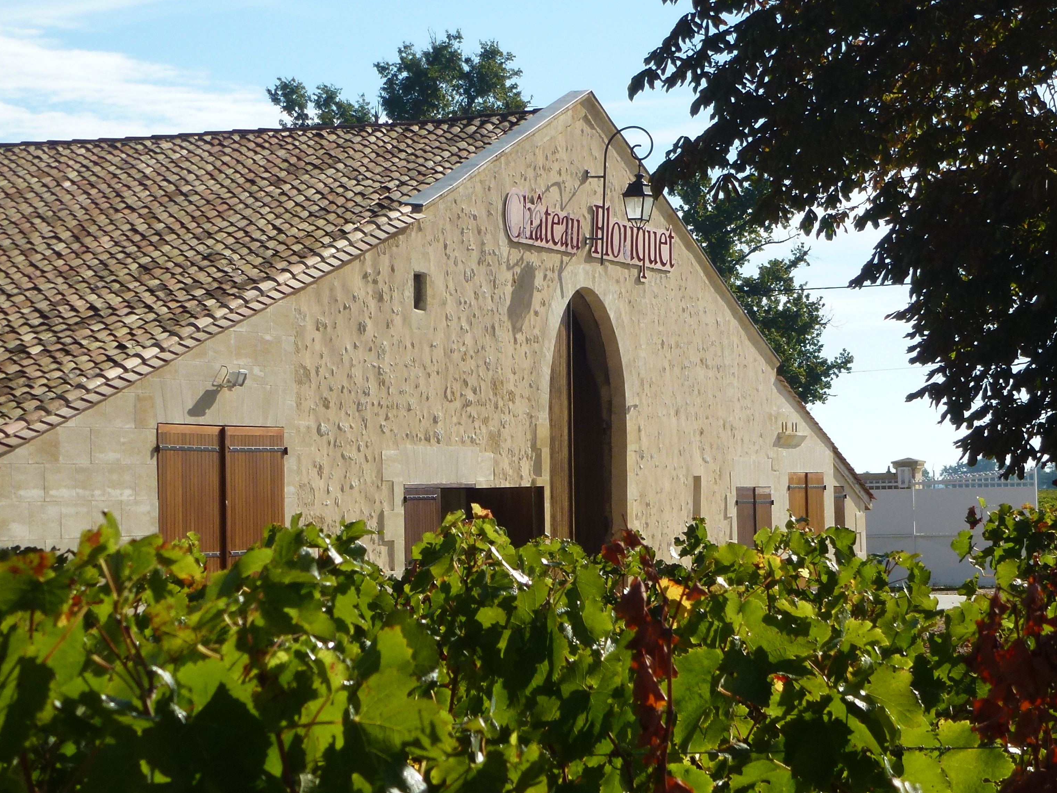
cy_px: 360
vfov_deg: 12.9
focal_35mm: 115
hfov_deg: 17.1
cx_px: 514
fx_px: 3511
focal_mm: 13.6
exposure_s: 1/640
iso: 100
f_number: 4.7
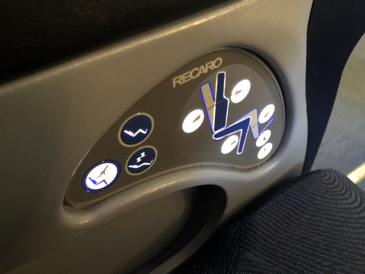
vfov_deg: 49.7
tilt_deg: -42.2
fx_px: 295
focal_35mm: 28
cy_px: 137
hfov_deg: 63.4
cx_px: 182
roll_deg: -3.8
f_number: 1.8
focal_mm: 3.99
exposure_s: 1/4
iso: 125
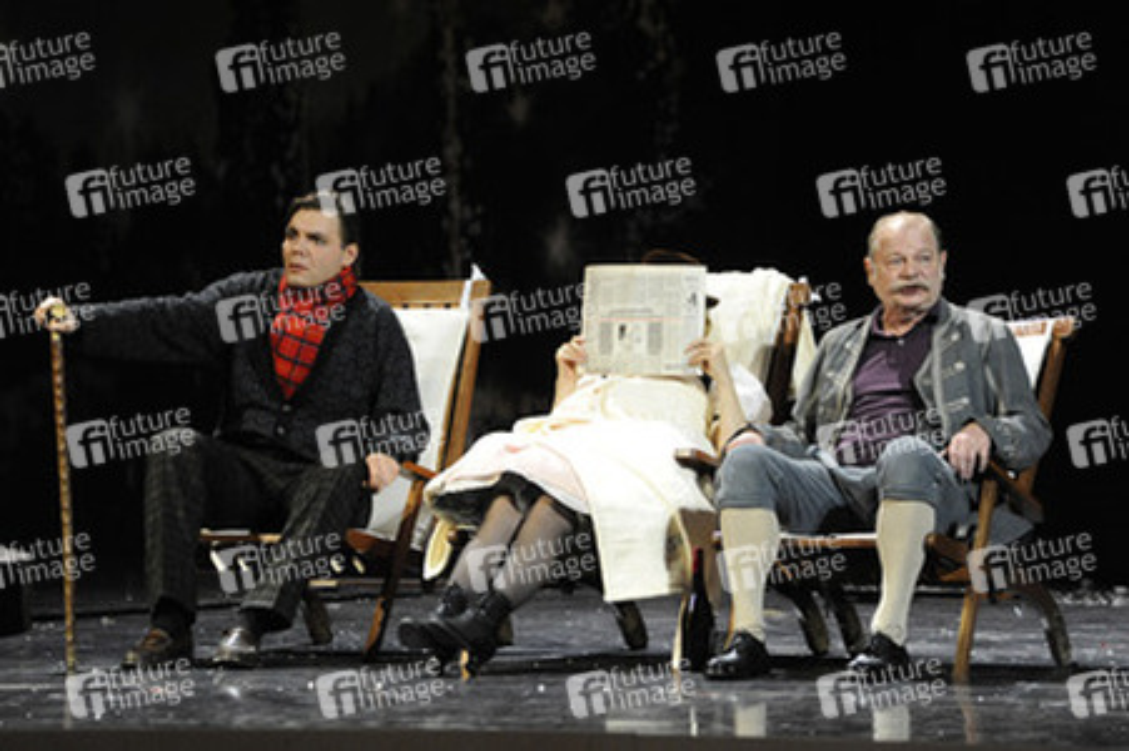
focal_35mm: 190
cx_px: 564
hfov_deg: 10.8
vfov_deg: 7.2
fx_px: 5954
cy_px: 376
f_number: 5.6
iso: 5000
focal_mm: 190
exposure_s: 1/250
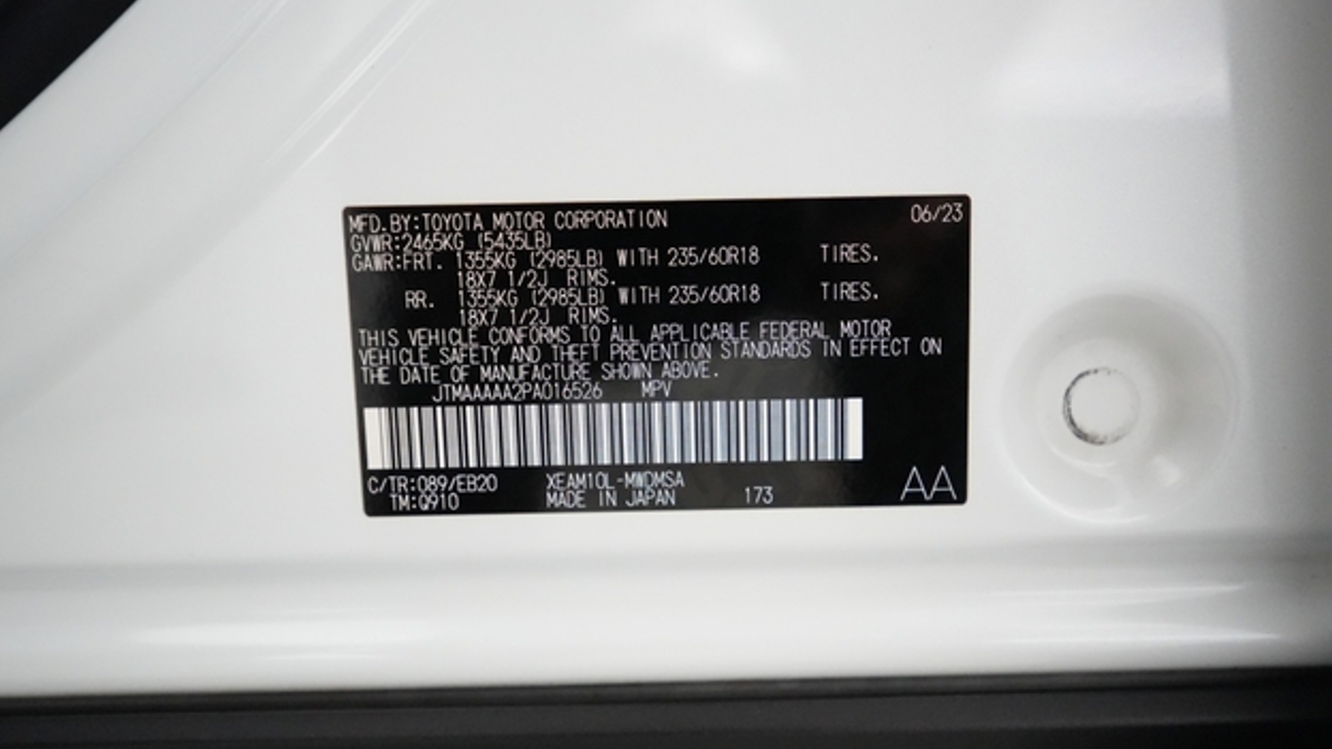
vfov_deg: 40.2
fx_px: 1024
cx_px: 677
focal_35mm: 29
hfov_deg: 66.1
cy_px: 356
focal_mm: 27
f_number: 2.8
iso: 12800
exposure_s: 1/400
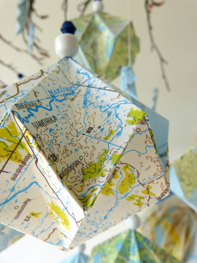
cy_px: 132
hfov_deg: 54.9
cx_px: 98
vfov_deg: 69.4
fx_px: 190
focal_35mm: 25
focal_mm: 4.5
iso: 100
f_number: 3.5
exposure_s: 1/125
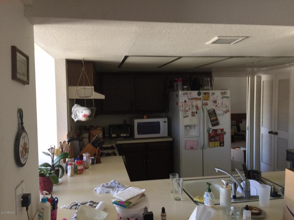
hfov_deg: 61.7
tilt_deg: -2.8
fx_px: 246
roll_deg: -0.2
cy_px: 110
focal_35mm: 29
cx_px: 147
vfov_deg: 48.2
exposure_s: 1/15
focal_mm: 4.15
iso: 32
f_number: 2.2
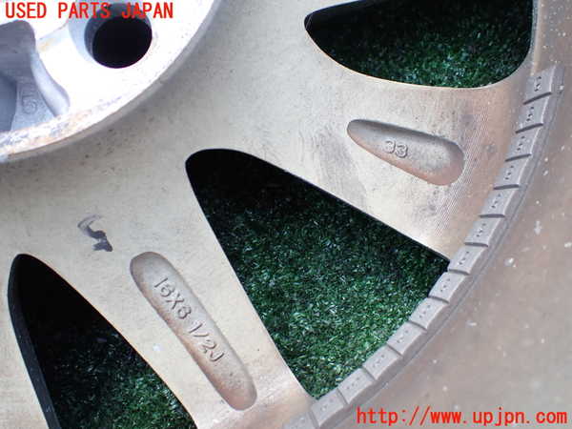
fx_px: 496
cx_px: 286
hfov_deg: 60.0
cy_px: 214
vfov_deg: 46.8
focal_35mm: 30
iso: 160
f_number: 2.3
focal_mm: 5.4
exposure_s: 1/125
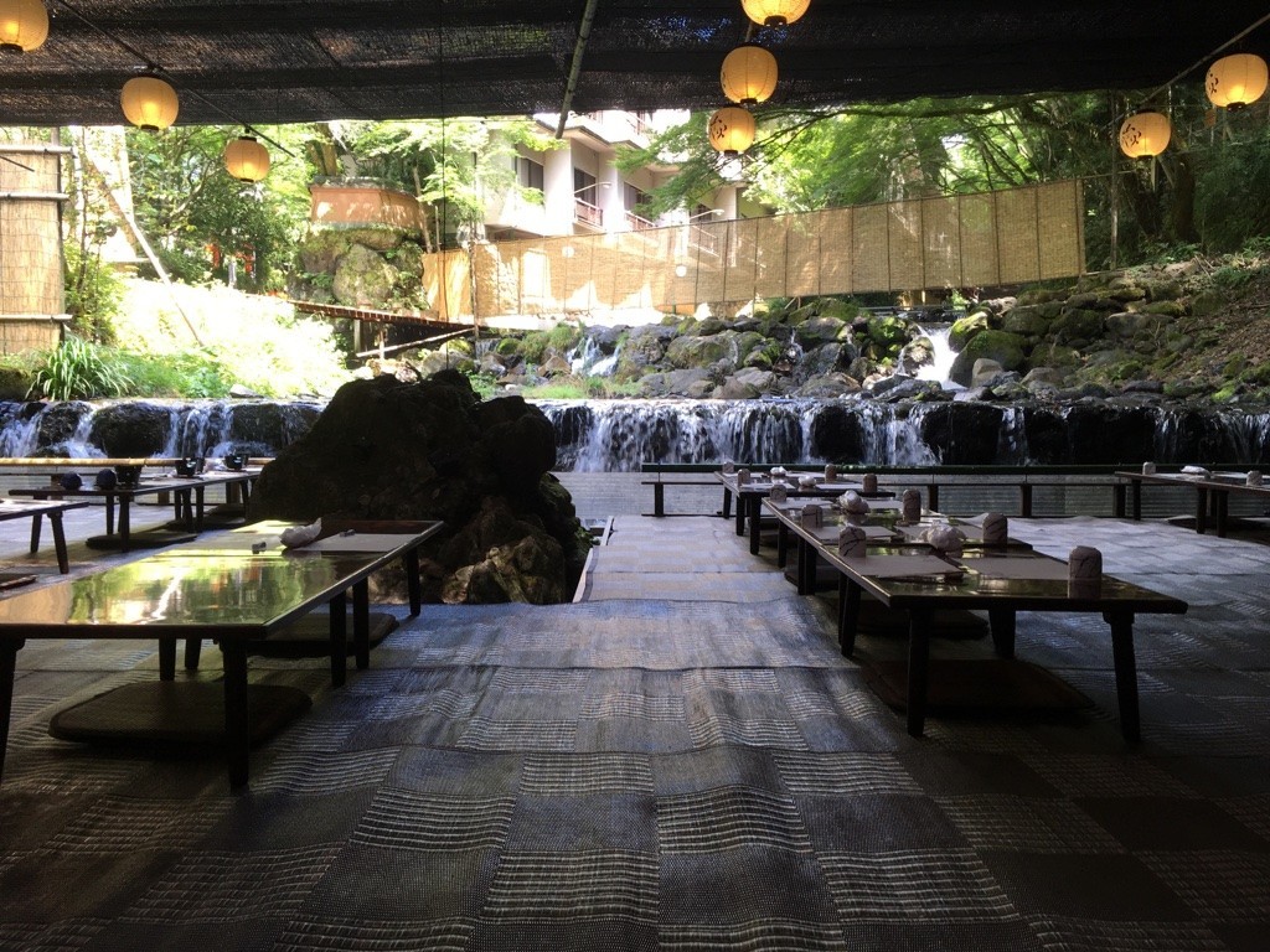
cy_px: 476
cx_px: 635
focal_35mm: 29
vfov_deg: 48.2
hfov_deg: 61.7
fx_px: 1064
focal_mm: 4.15
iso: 32
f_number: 2.2
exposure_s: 1/60
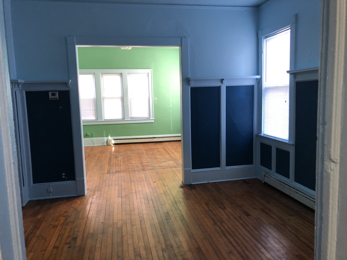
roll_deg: +3.3
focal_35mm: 28
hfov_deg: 63.4
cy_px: 130
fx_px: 281
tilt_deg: -6.6
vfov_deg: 49.7
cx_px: 174
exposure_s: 1/17
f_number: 1.8
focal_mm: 4
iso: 40
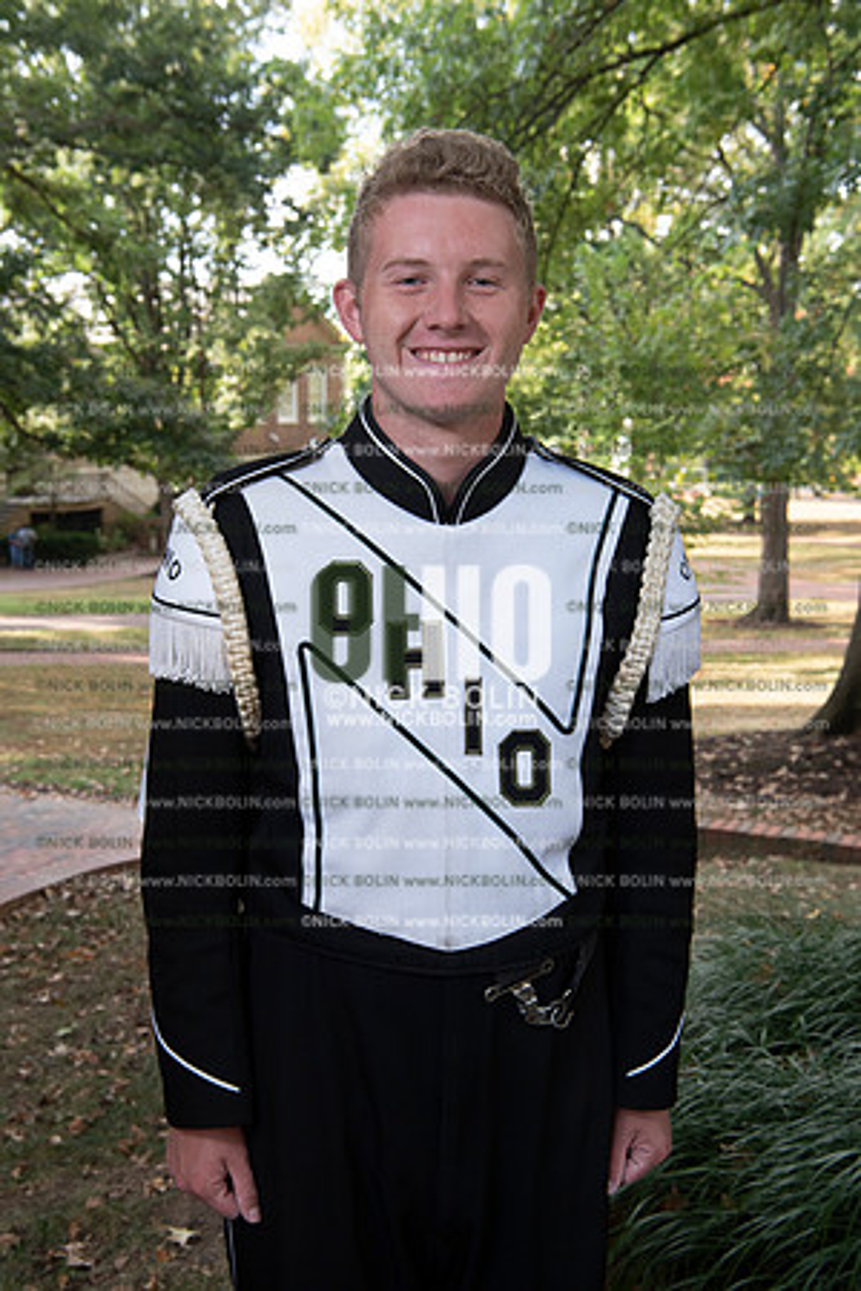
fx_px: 1578
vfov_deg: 44.5
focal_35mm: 44
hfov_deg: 30.5
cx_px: 430
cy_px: 646
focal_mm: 44
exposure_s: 1/100
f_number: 8
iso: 800
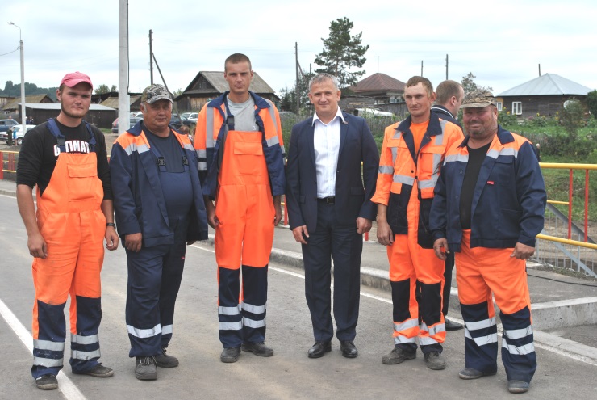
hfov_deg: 37.8
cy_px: 200
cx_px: 298
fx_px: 871
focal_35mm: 52
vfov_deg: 25.8
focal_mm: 35
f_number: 7.1
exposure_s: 1/200
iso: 100
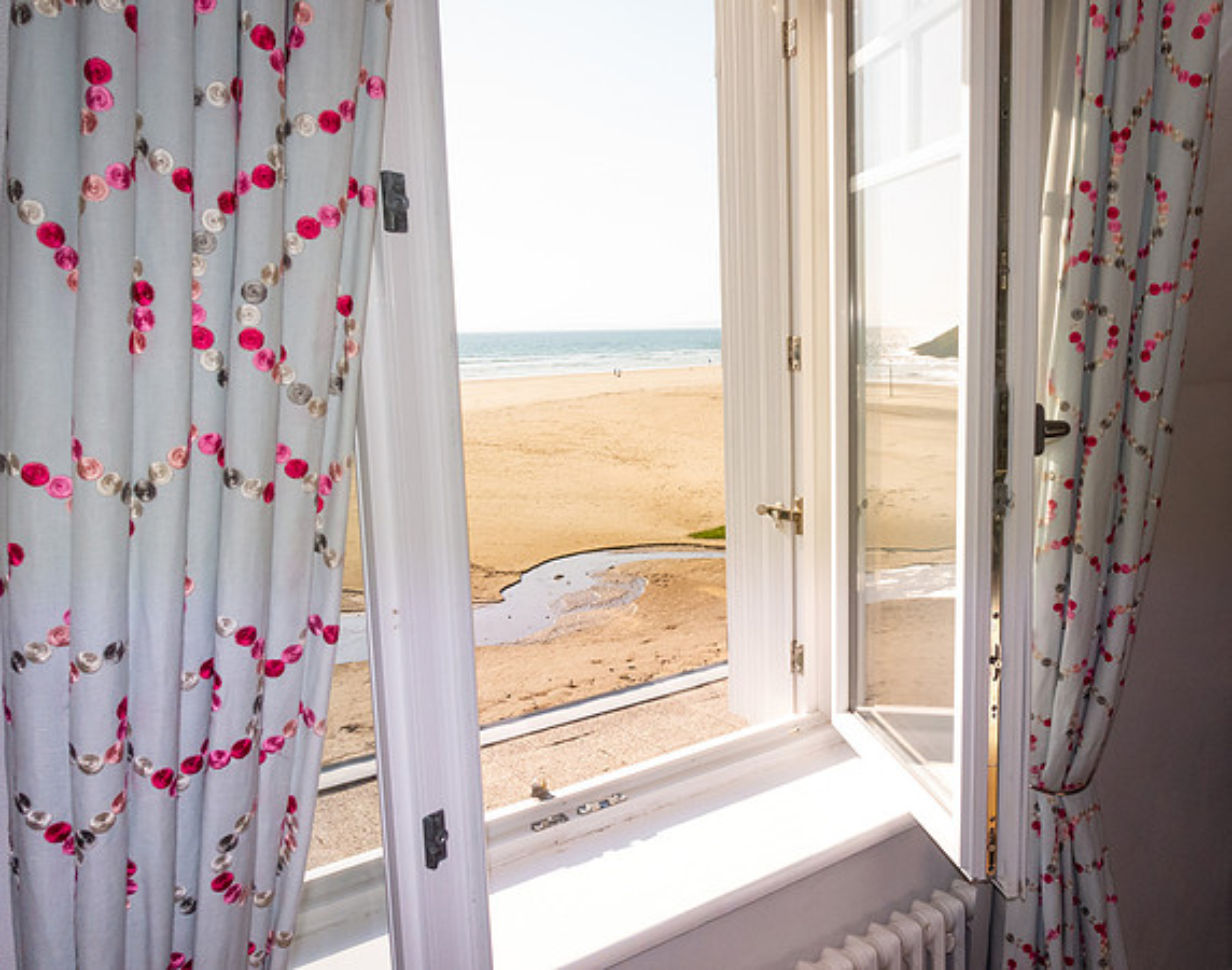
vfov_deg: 50.3
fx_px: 1033
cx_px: 767
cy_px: 479
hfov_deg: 60.8
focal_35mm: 29
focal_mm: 8.8
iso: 1000
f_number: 7.1
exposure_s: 1/2000
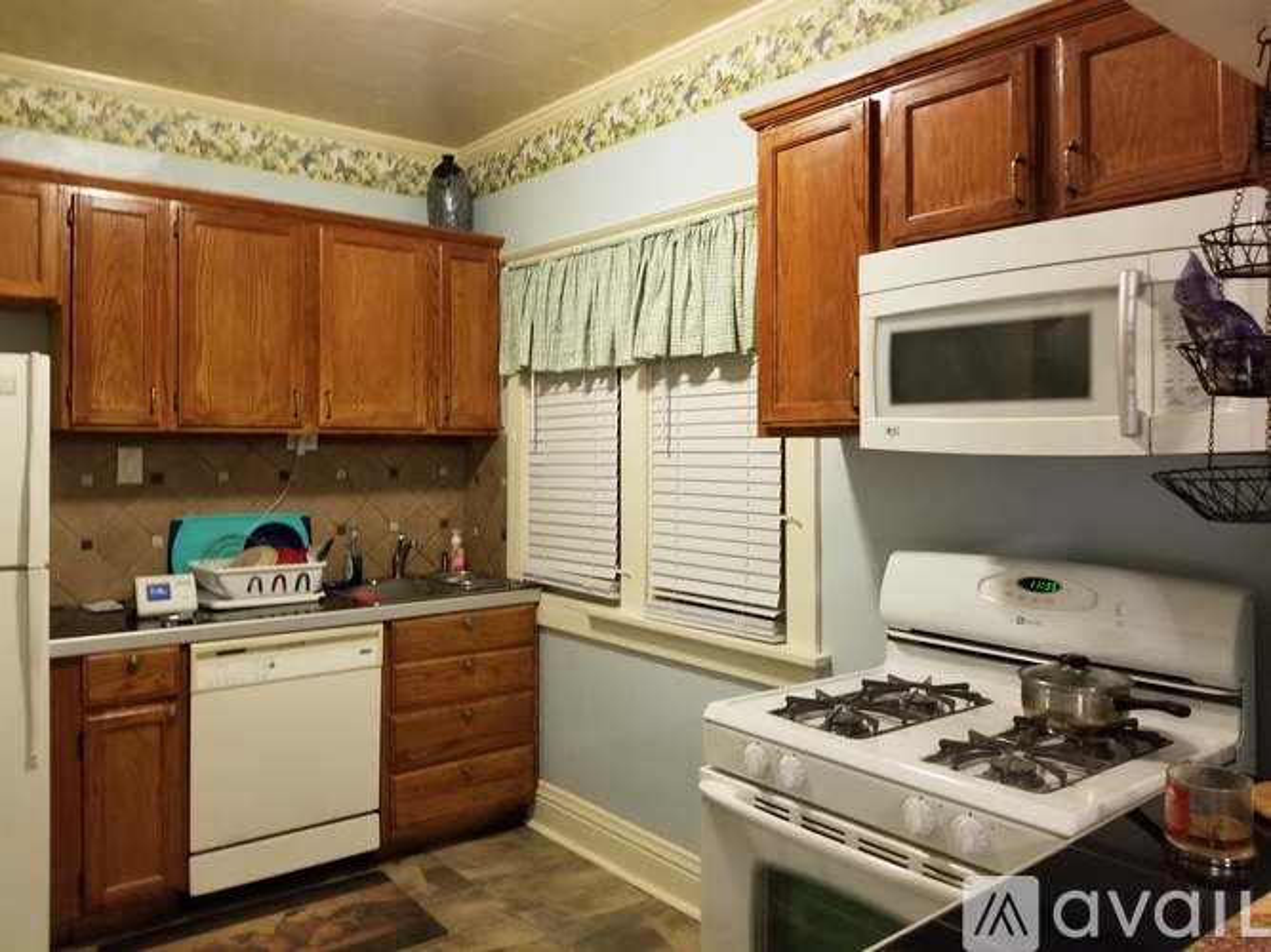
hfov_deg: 67.3
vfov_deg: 53.0
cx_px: 636
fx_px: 954
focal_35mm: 26
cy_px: 476
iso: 250
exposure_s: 1/12
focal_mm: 4.25
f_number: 1.7
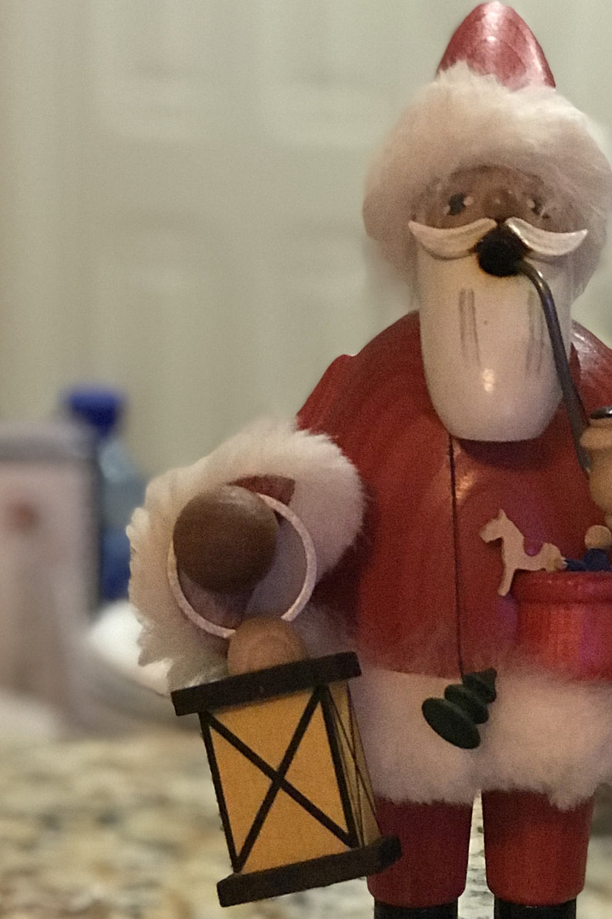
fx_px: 2245
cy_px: 557
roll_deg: -0.4
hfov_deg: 15.4
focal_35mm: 88
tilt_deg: -14.0
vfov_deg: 23.1
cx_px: 497
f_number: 2.8
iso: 800
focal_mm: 6.6
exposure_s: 1/60
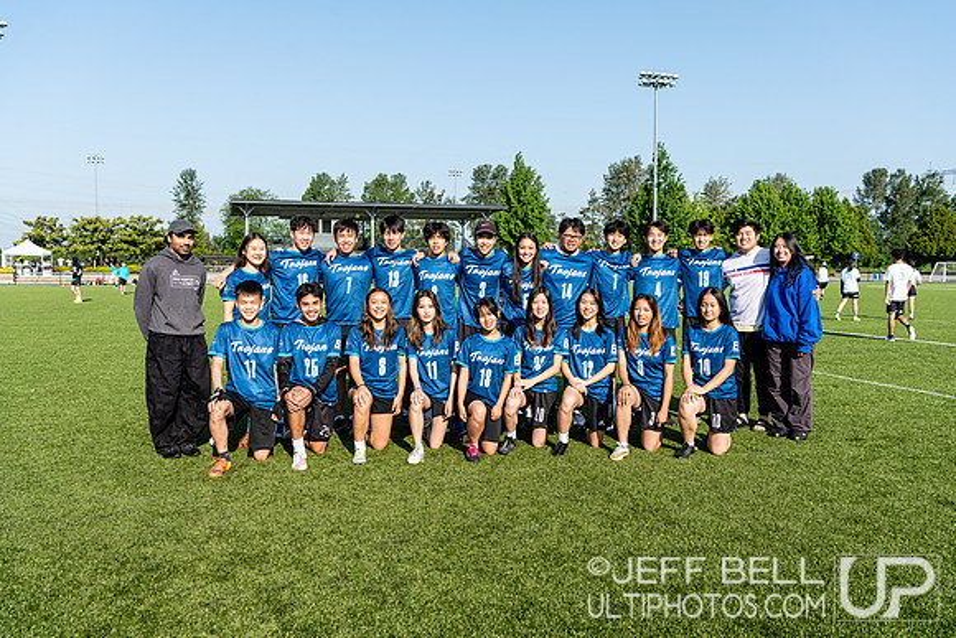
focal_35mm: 32
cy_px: 319
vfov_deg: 41.1
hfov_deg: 58.7
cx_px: 478
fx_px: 850
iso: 64
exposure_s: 1/250
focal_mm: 32
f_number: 5.6
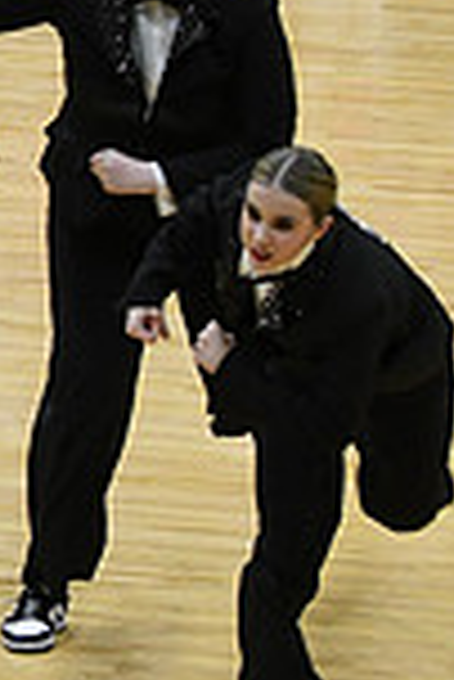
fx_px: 7605
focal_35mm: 403
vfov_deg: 5.1
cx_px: -841
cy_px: 187
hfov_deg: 3.4
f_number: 4
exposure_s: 1/250
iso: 2500
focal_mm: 70
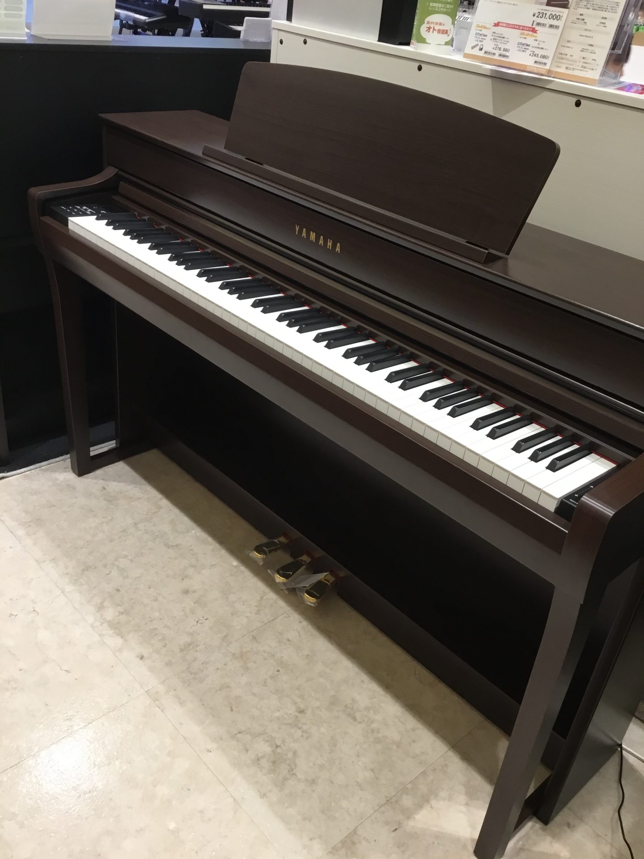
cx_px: 322
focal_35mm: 31
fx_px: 769
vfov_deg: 58.4
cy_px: 430
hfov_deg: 45.4
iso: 50
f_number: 2.4
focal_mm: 3.3
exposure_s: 1/30
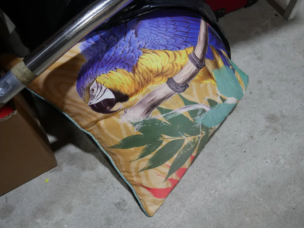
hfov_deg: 56.8
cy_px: 114
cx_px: 152
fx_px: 281
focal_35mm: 32
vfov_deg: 44.2
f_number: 3.6
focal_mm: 16
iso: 200
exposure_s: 1/100
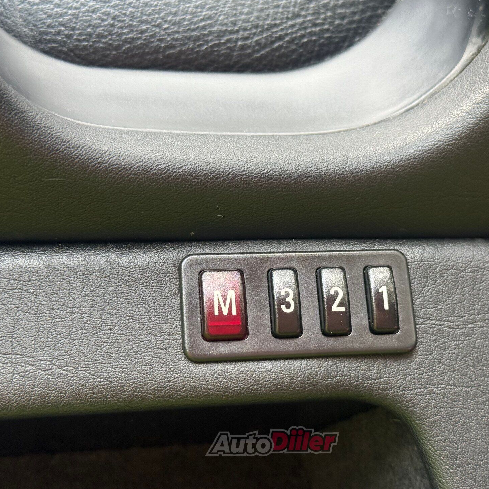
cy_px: 244
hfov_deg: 30.0
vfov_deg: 30.0
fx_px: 911
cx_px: 272
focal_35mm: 57
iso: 100
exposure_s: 1/193
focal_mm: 6.76
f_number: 1.78
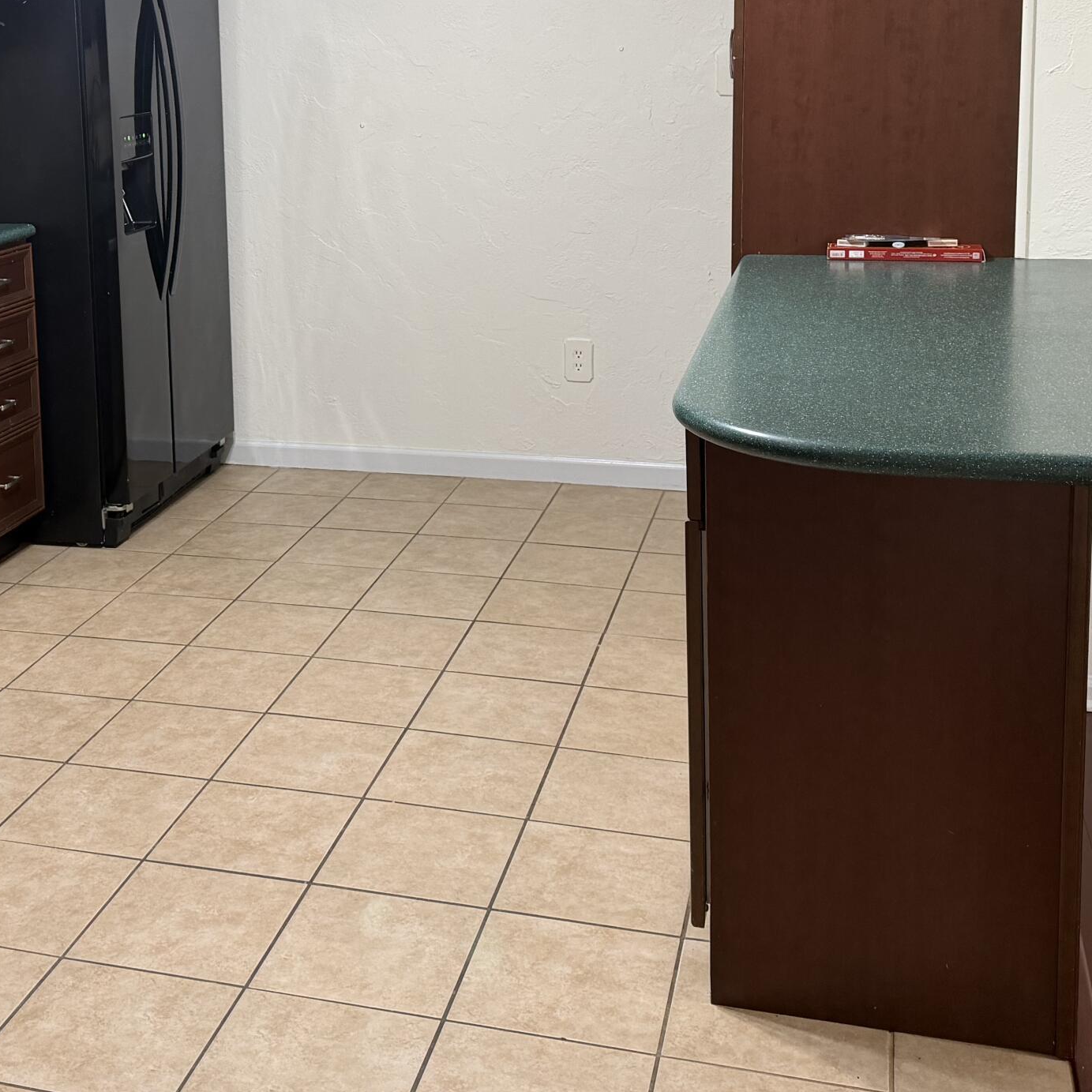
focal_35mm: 46
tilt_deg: -7.6
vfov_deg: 35.8
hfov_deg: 36.2
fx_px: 1642
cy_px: 251
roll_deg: +1.4
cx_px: 318
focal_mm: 6.76
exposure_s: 1/60
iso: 200
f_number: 1.78
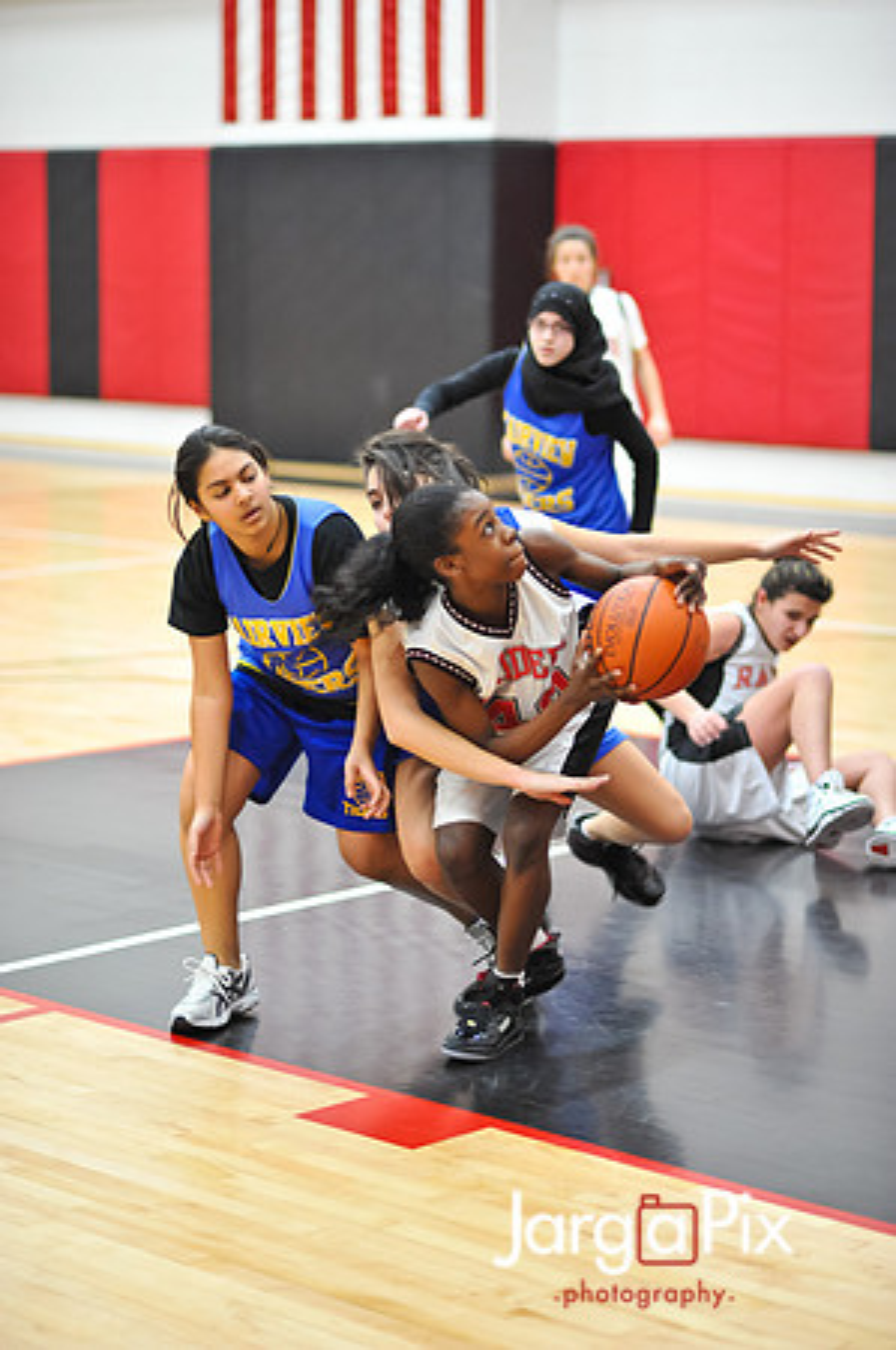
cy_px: 675
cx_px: 448
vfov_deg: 23.9
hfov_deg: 16.0
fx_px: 3180
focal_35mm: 85
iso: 3200
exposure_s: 1/500
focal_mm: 85
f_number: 2
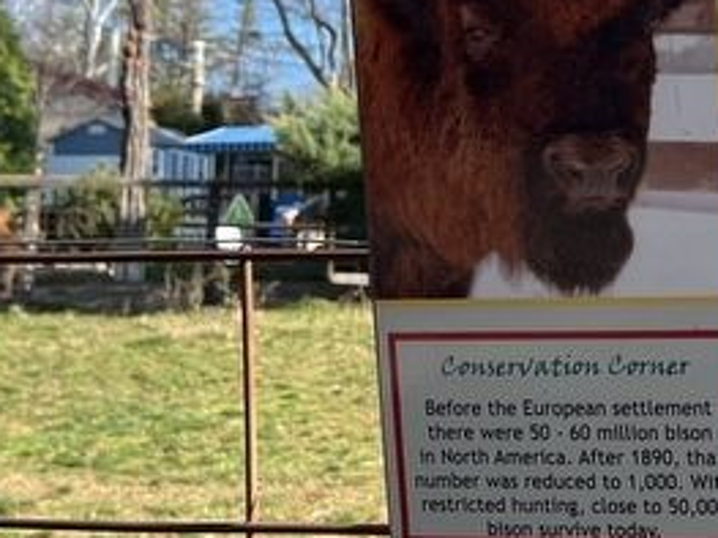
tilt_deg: +6.5
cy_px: 96
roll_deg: +1.0
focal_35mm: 79
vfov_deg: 18.4
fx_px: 1638
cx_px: 882
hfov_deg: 22.6
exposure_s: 1/951
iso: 50
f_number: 1.6
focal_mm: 5.1
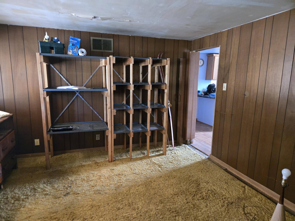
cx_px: 148
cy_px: 110
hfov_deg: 73.9
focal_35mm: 23
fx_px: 196
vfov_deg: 58.9
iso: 2000
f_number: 1.8
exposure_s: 1/60
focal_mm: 5.4
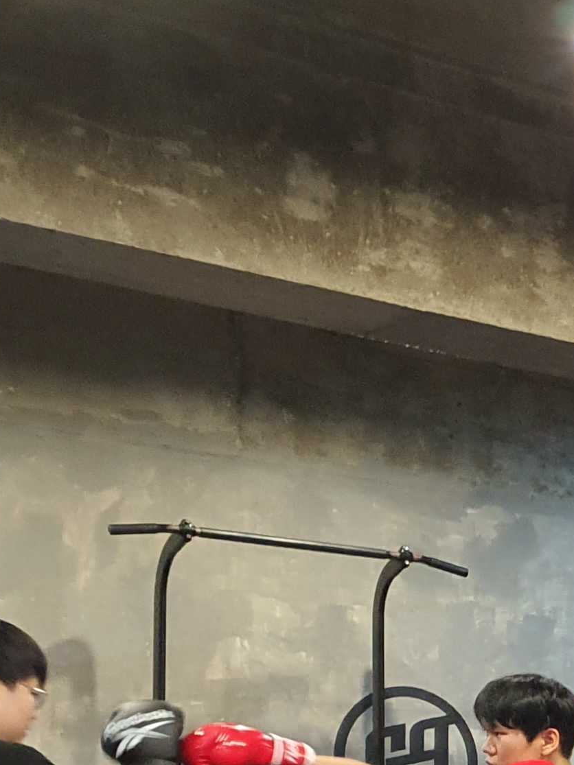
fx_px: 2079
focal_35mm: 94
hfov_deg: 13.0
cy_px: 1024
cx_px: 1243
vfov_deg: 19.1
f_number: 1.5
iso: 200
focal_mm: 4.3
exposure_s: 1/40
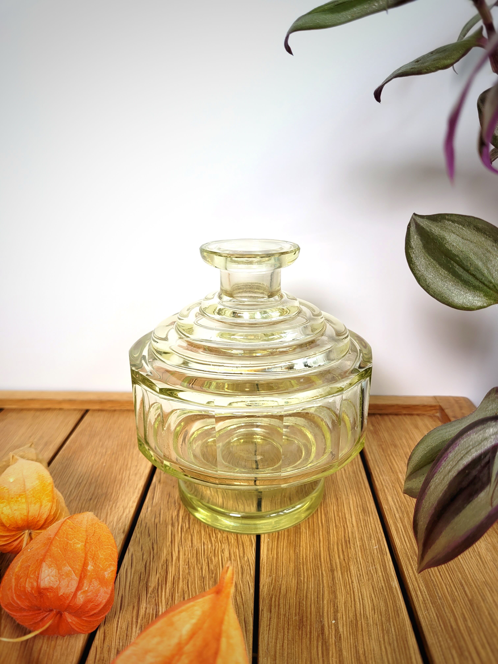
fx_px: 499
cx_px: 249
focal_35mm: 26
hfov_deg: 53.1
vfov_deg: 67.3
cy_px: 332
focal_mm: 5.4
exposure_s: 1/135
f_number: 1.8
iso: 40
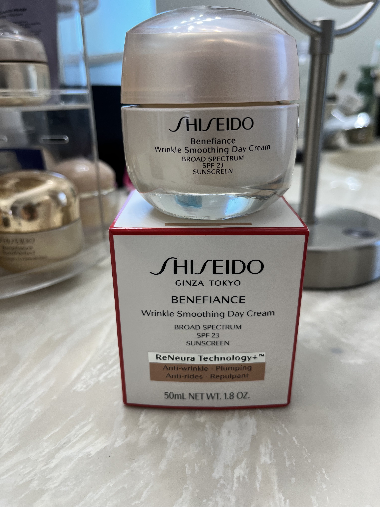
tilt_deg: -20.8
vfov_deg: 67.3
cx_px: 190
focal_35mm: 26
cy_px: 254
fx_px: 381
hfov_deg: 53.1
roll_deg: +2.4
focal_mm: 5.1
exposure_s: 1/120
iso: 32
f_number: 1.6
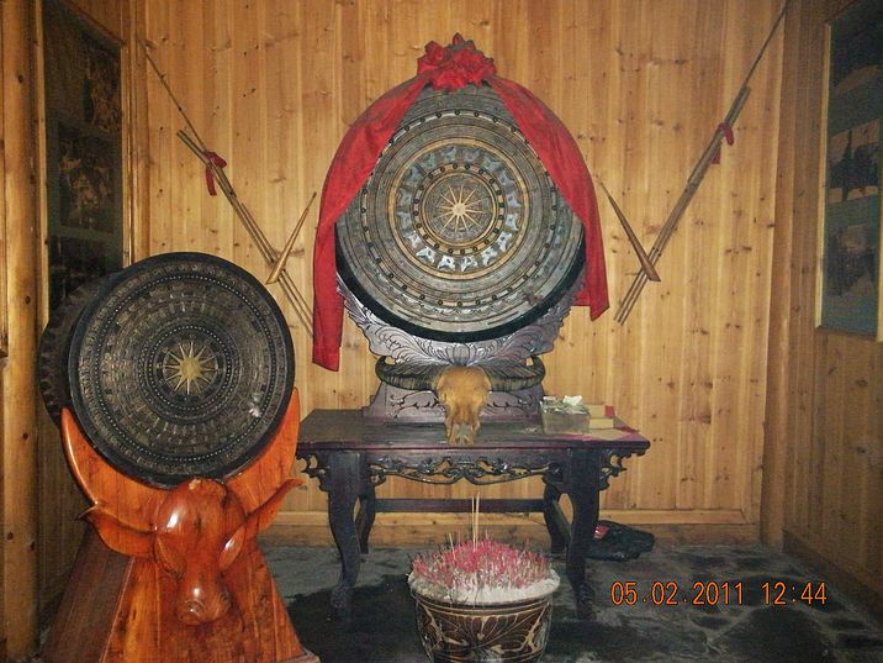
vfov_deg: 39.7
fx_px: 918
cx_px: 442
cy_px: 332
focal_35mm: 36
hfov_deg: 51.4
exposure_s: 1/60
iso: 800
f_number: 3.5
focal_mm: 6.3
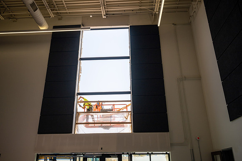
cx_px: 121
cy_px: 80
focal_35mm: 30
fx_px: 202
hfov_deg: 61.9
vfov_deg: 43.6
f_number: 4
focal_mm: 30
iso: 100
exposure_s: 1/1000
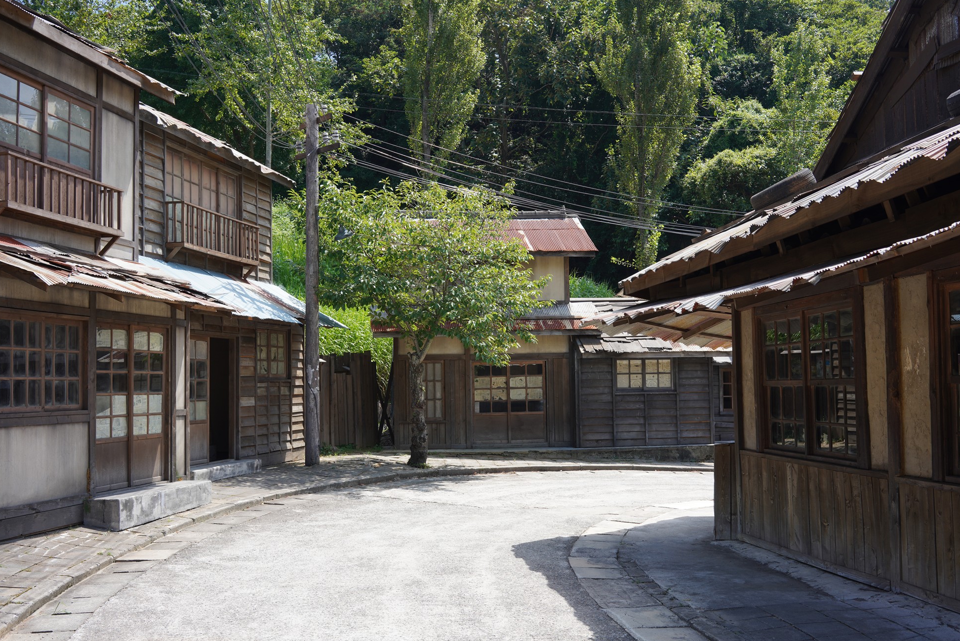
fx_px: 960
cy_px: 325
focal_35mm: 36
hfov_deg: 53.1
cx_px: 488
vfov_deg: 36.9
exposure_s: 1/100
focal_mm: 35
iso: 100
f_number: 9
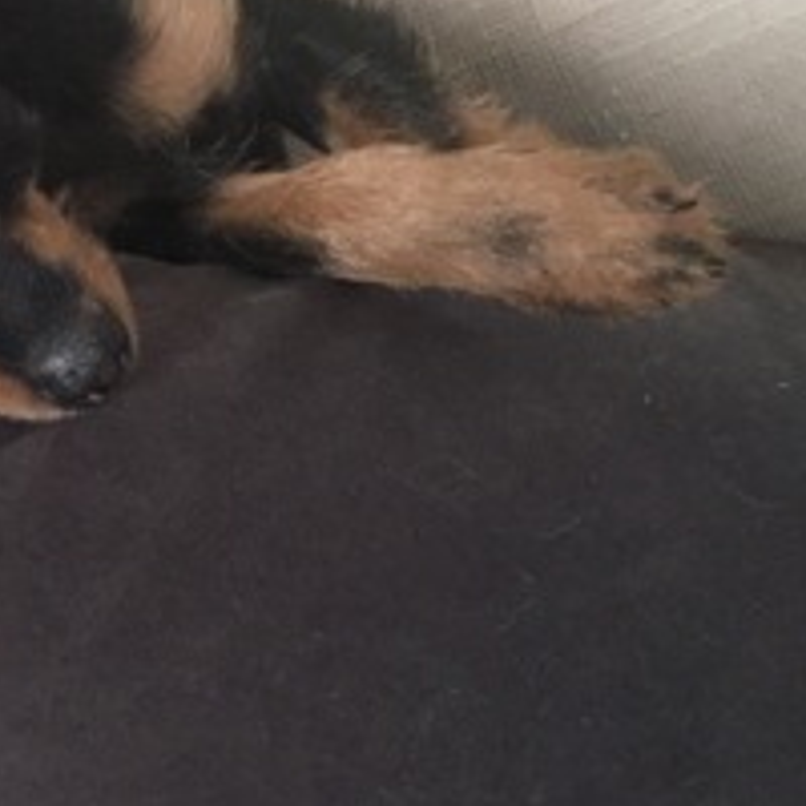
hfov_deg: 21.6
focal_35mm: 77
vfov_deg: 22.5
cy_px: 415
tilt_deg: -45.2
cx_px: -28
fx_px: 2028
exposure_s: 1/20
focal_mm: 4.15
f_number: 2.2
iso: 250
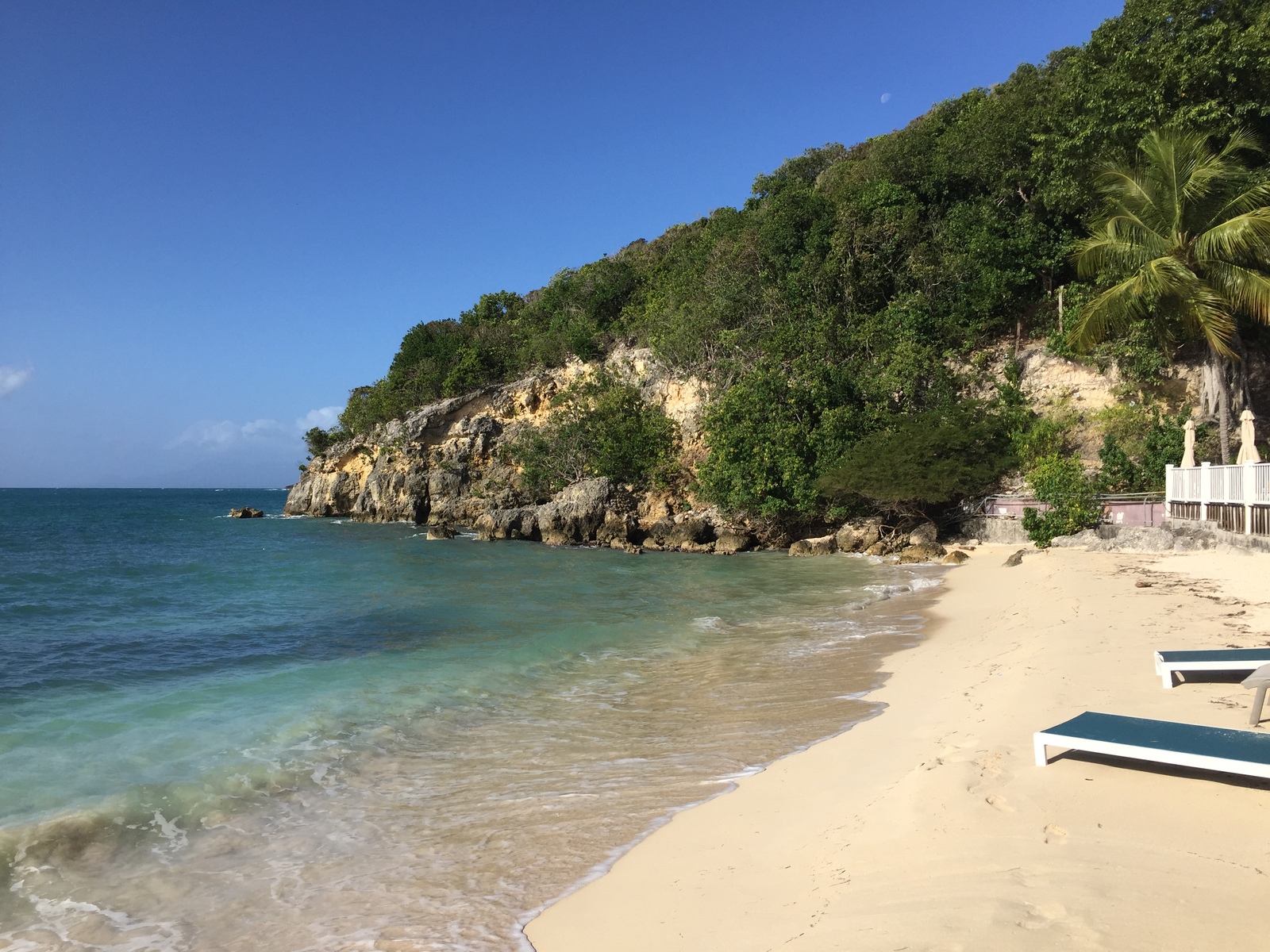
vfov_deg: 48.2
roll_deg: -0.9
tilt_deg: -0.7
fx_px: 1064
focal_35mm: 29
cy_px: 476
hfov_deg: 61.7
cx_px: 635
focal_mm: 4.15
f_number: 2.2
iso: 32
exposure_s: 1/2475
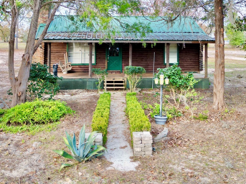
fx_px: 291
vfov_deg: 33.9
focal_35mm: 41
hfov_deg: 45.8
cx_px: 125
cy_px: 31
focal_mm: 6.72
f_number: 1.7
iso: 200
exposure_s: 1/250
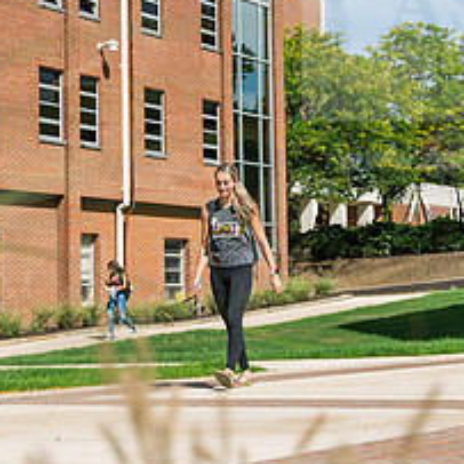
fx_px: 1289
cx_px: 233
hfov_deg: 20.4
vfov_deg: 20.4
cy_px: 207
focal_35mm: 85
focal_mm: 35
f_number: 3.2
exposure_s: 1/1000
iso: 64
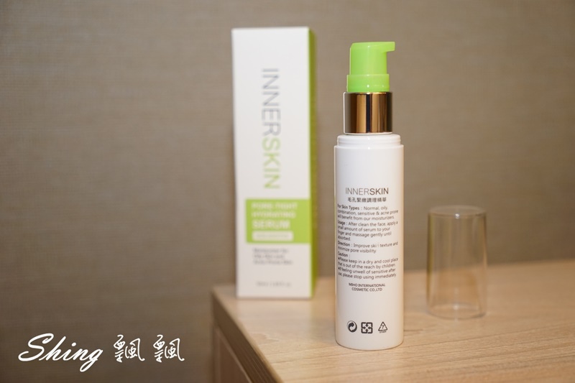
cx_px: 288
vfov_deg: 24.6
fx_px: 878
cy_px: 192
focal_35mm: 55
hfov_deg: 36.3
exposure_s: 1/60
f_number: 4.5
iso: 800
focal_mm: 55
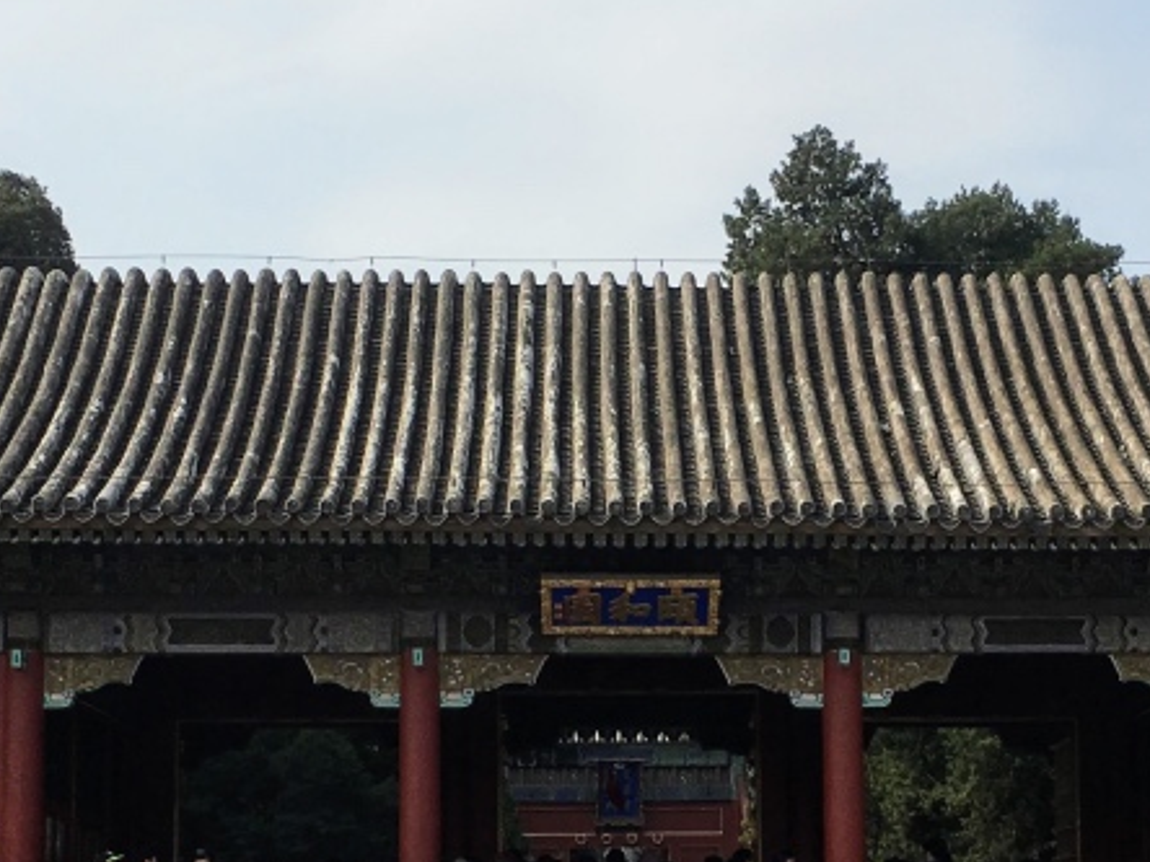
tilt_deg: +7.1
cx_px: 714
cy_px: 687
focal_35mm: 79
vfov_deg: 18.5
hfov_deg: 24.7
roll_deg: +1.1
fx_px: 2625
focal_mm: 4.15
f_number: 2.2
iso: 25
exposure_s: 1/2331
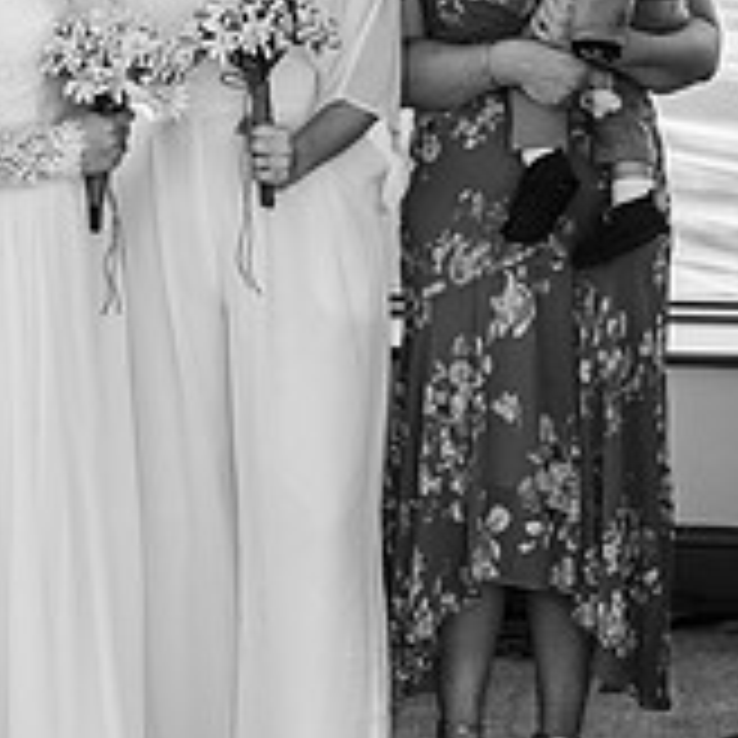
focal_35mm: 107
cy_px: 261
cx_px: 119
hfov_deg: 16.1
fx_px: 2581
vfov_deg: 16.2
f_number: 3.5
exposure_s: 1/250
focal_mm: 46
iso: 100
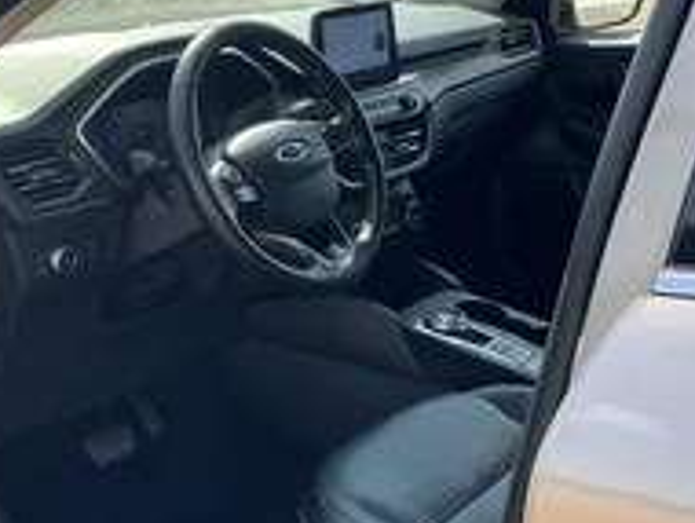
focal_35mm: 61
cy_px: 271
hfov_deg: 31.5
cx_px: 267
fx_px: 1226
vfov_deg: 24.1
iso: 25
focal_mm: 3
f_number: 1.8
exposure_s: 1/450
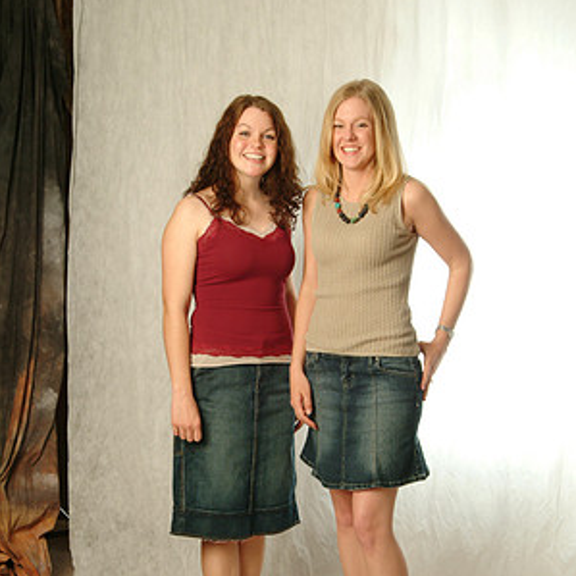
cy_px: 364
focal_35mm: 73
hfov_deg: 23.7
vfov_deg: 23.6
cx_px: 288
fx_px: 1374
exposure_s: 1/125
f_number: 13
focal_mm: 38
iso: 400
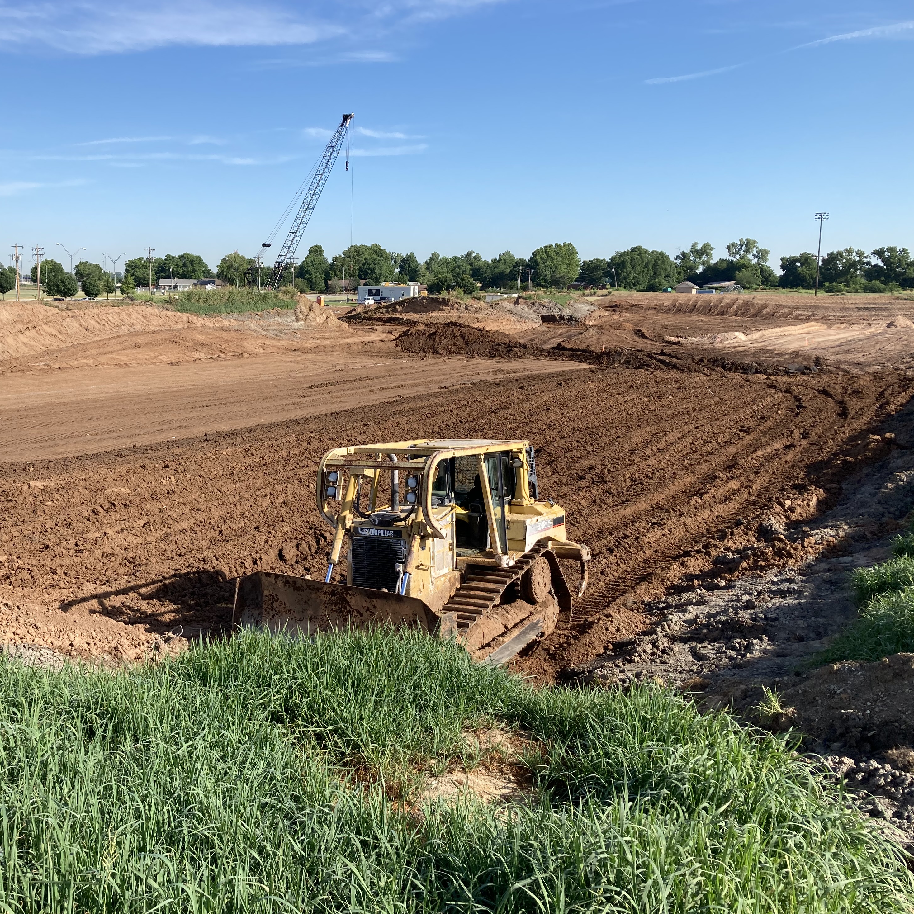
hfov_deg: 47.8
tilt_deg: -7.6
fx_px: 1016
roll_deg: -0.7
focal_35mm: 34
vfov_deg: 48.4
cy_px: 449
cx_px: 320
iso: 20
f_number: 1.8
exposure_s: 1/1389
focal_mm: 3.99
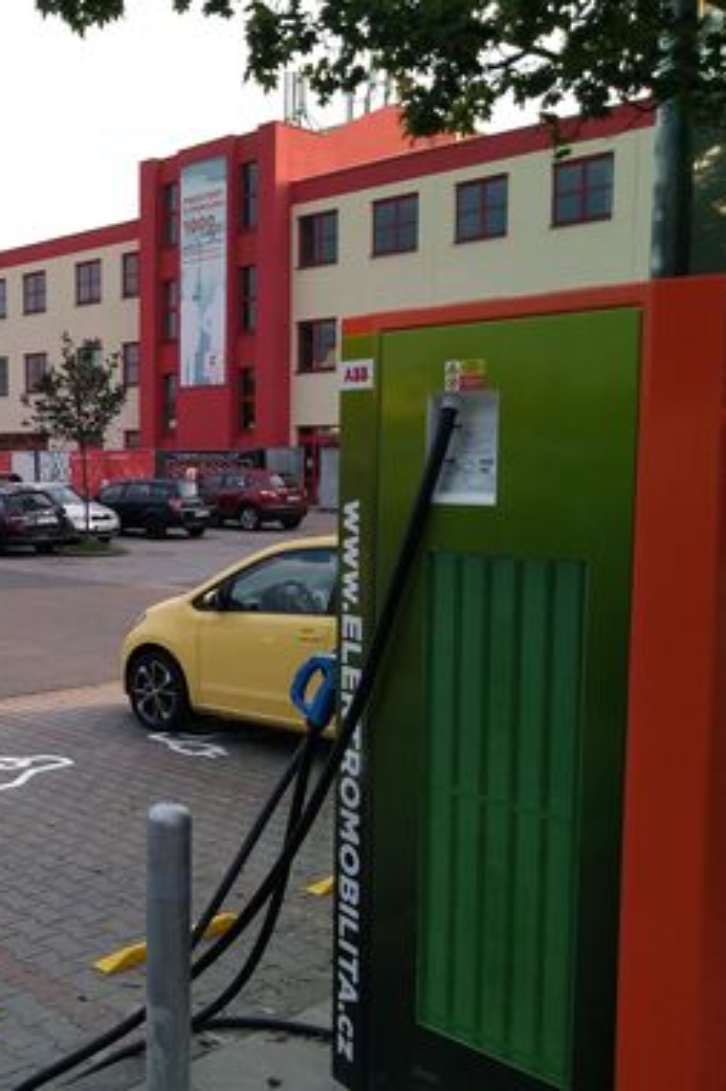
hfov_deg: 33.9
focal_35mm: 37
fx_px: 1120
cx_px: 66
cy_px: 551
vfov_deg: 51.9
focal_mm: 3.46
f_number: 2.2
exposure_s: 1/247
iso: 100
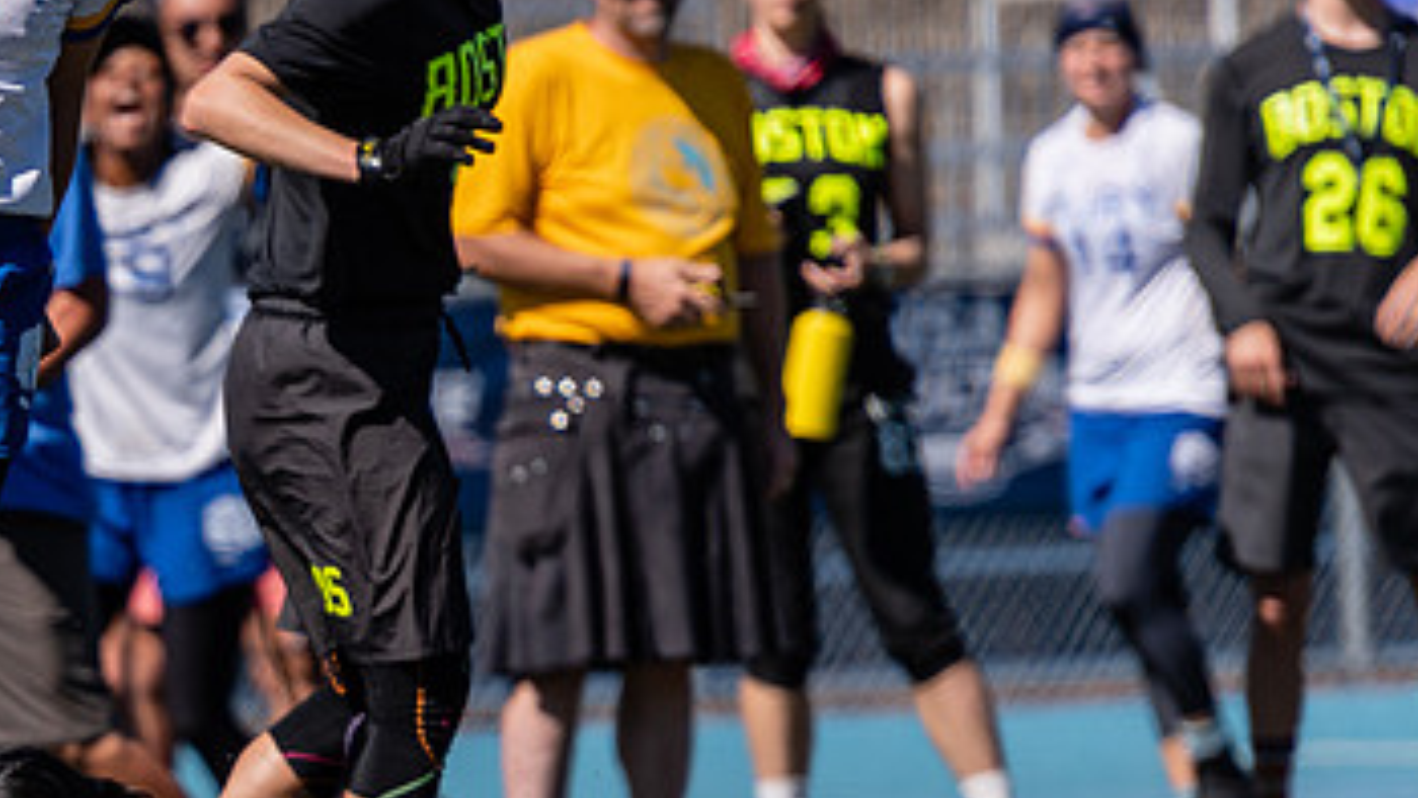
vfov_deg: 1.7
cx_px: -44
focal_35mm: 725
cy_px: 693
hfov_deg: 3.0
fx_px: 27264
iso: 100
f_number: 2.8
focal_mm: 200
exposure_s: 1/2500
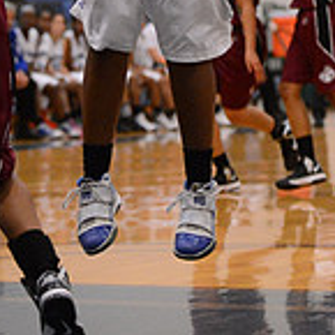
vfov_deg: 7.2
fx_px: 2606
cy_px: -178
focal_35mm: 238
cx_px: 42
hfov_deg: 7.3
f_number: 2.8
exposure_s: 1/800
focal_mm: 90
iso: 10000
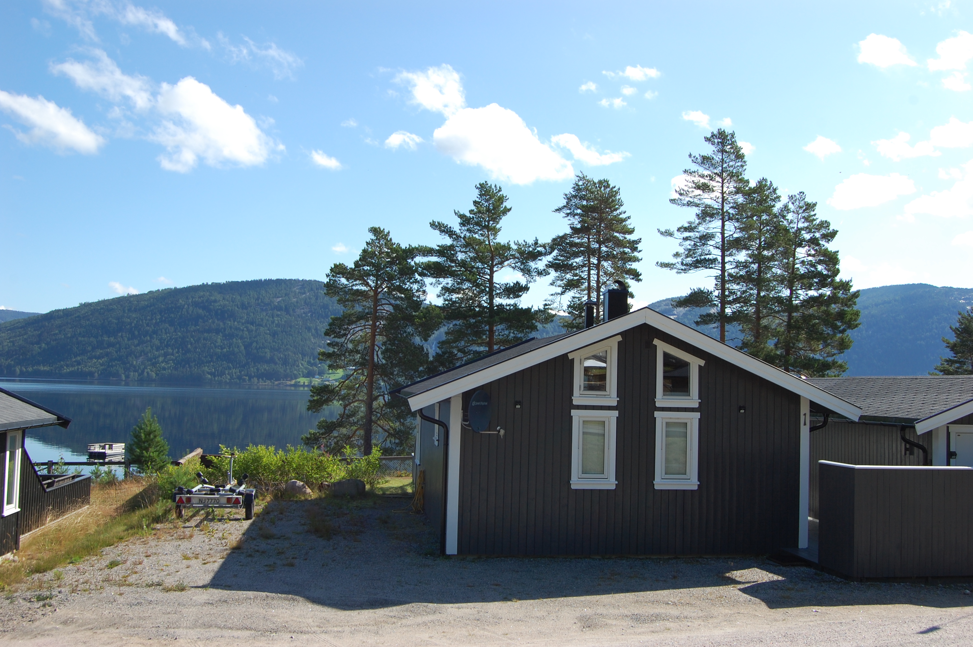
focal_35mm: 34
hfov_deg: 55.1
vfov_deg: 38.3
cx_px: 486
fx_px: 932
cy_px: 324
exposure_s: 1/250
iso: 200
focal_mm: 23
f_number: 8
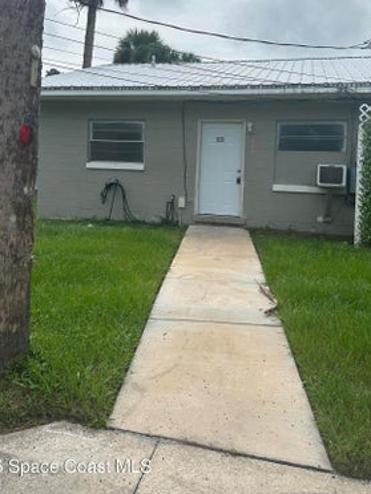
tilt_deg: +0.1
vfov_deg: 57.4
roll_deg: -4.2
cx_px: 187
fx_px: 443
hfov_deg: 45.4
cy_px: 177
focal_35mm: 31
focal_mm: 6.86
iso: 80
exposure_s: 1/5848
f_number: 1.78
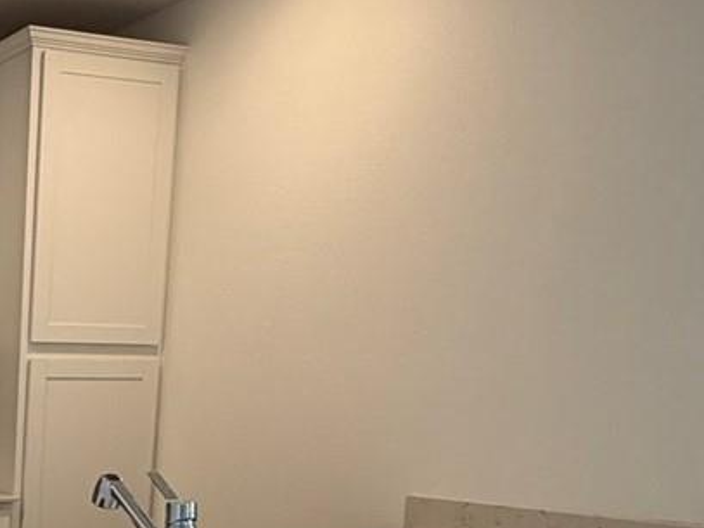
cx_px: -195
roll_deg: -0.3
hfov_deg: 28.9
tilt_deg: -9.5
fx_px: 1118
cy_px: 589
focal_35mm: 55
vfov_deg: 24.6
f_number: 2.2
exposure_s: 1/120
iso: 125
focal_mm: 2.22
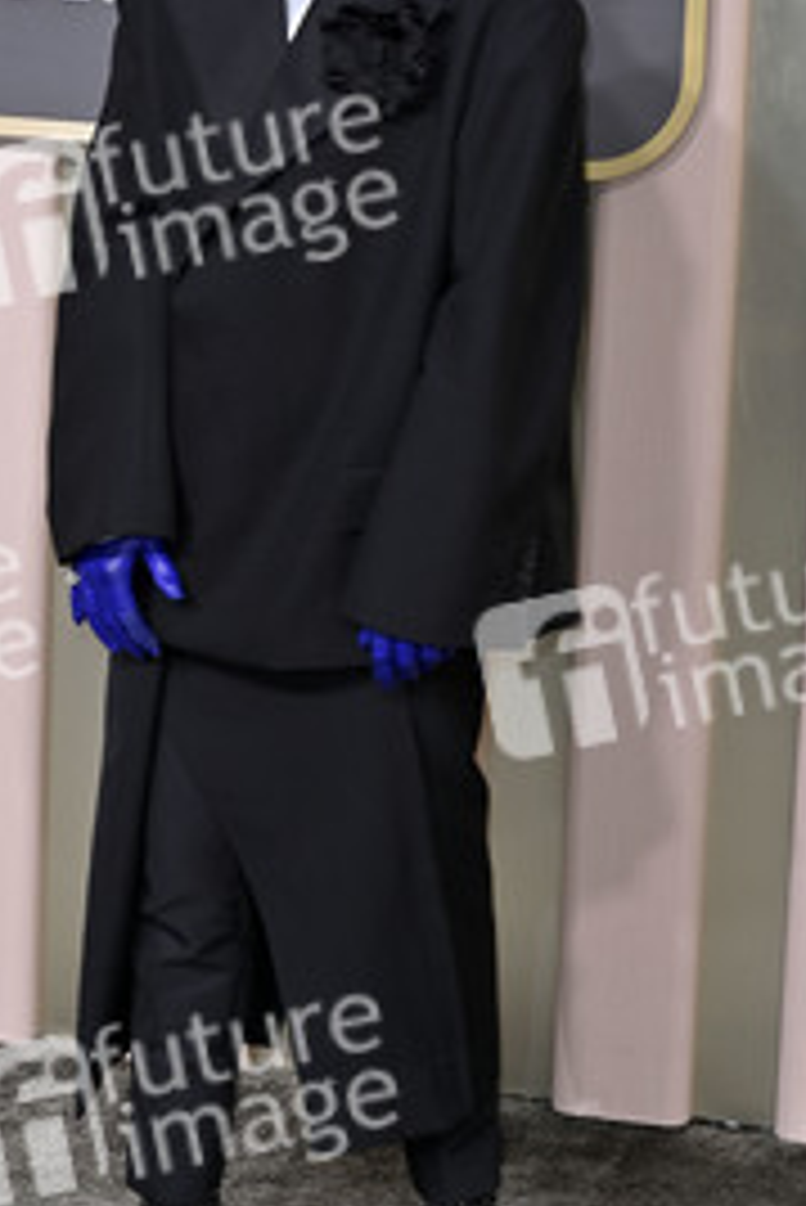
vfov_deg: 14.0
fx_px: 4896
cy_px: 428
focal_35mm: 146
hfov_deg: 9.4
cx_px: 297
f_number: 8
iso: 320
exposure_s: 1/200
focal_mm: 98
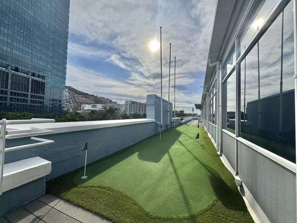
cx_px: 148
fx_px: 120
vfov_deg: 85.7
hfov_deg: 102.1
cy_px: 112
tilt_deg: +1.3
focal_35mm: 14
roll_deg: -2.3
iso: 40
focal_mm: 2.22
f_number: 2.2
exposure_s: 1/4926
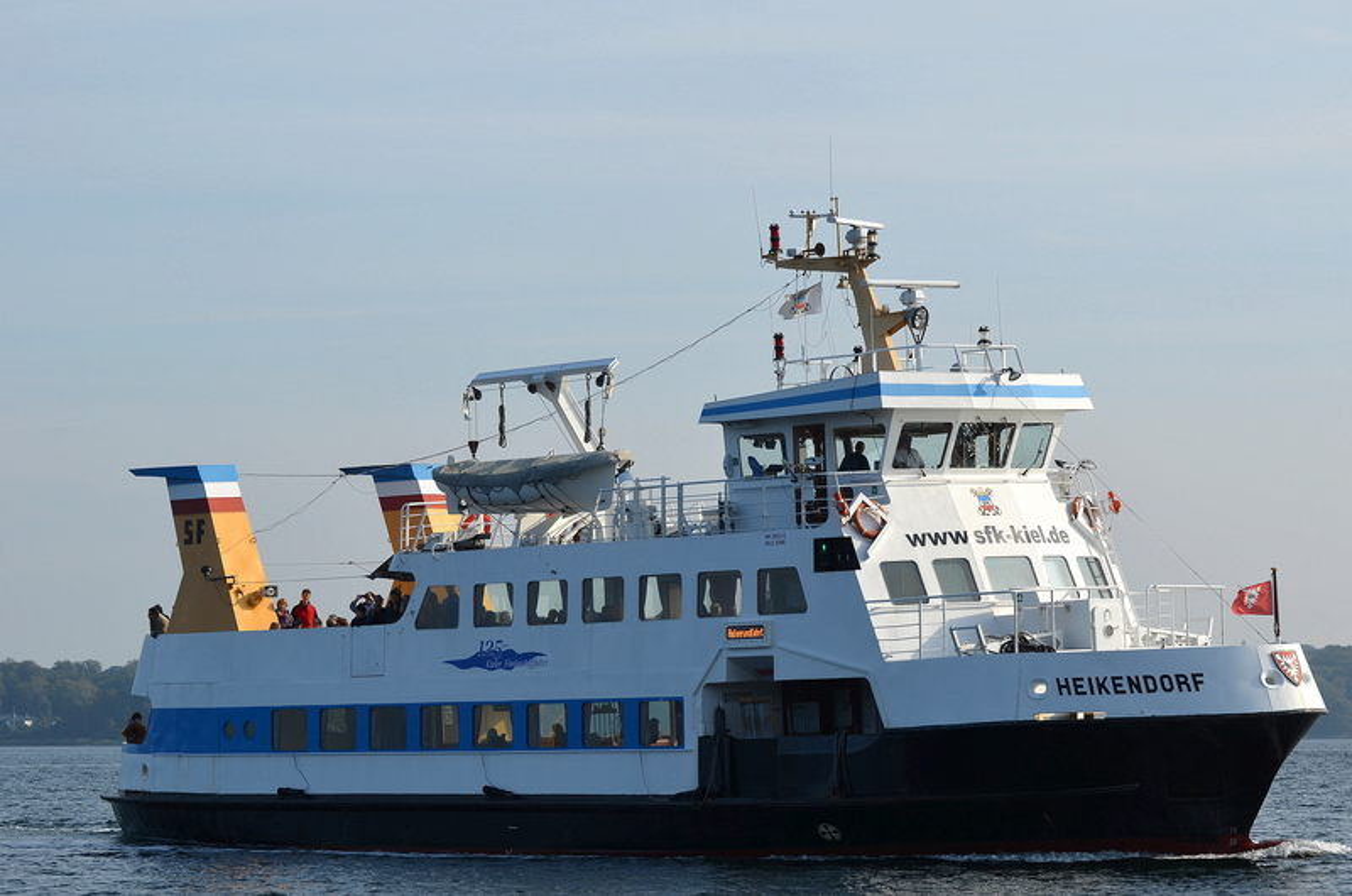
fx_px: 4385
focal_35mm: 117
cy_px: 448
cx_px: 676
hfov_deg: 17.5
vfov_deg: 11.7
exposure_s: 1/320
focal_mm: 78
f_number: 9
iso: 100
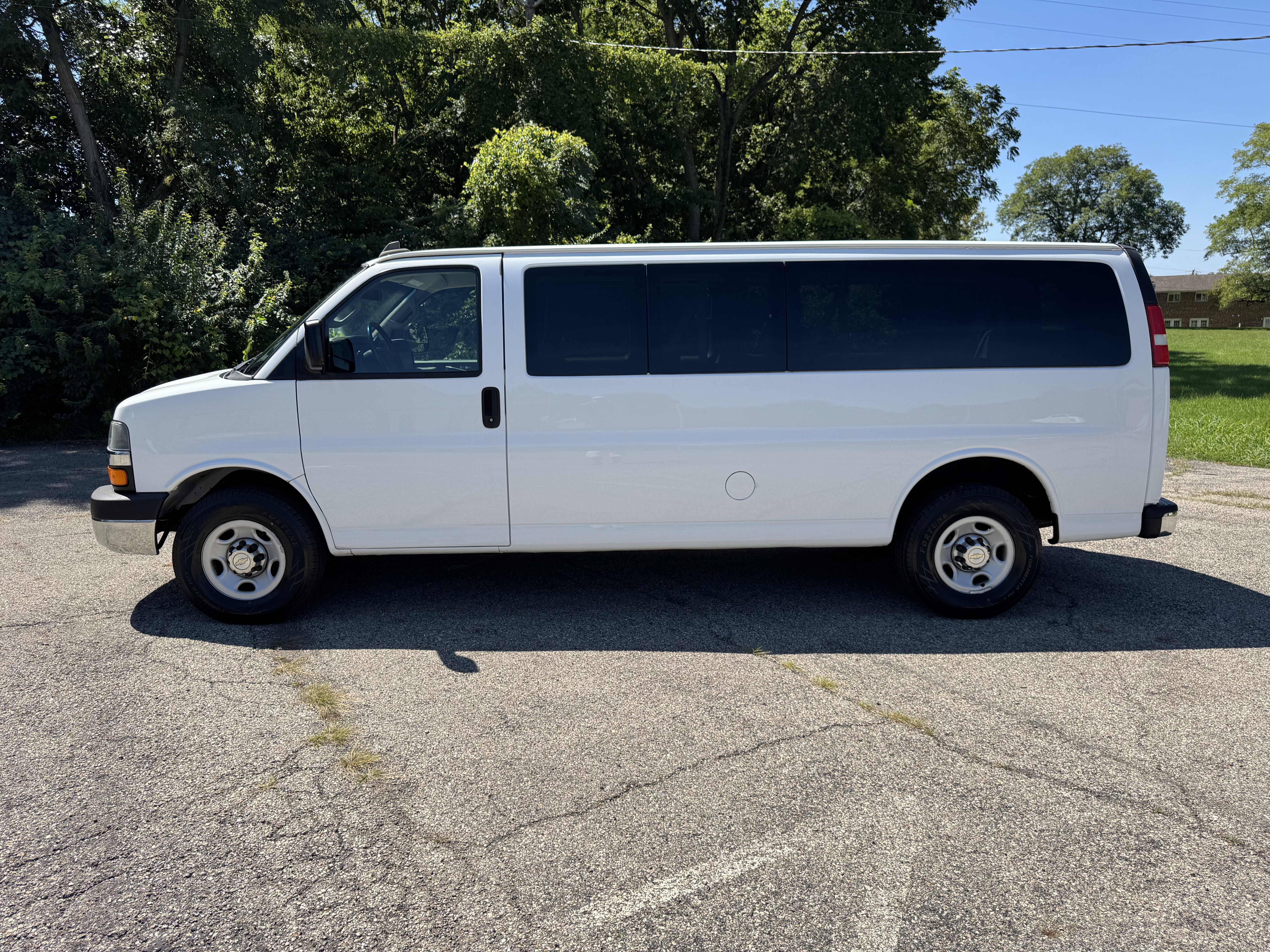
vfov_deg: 56.8
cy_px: 476
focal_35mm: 24
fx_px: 881
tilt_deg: -10.8
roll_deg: +1.8
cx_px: 635
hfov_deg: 71.6
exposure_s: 1/3597
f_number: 1.78
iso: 80
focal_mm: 6.76
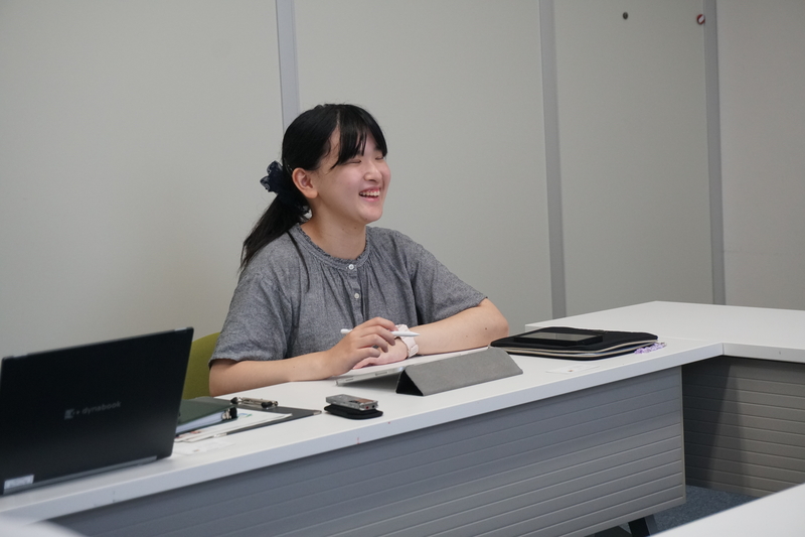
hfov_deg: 27.0
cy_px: 268
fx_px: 1677
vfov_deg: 18.2
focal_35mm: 75
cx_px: 402
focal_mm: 50
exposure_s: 1/160
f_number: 5.6
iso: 1250
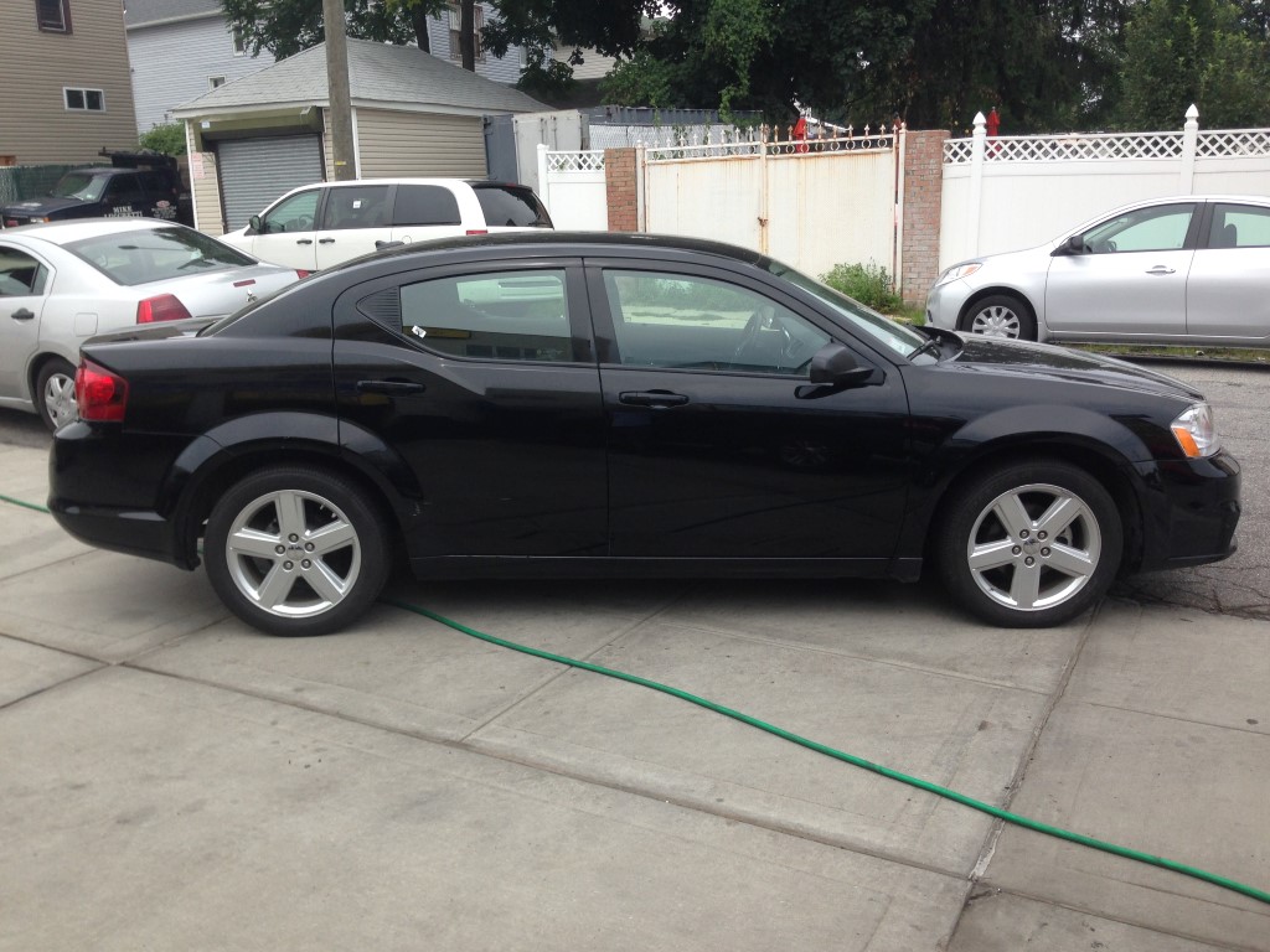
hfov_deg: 55.4
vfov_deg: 42.9
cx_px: 635
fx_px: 1211
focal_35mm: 33
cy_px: 476
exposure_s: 1/861
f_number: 2.4
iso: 50
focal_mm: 4.12
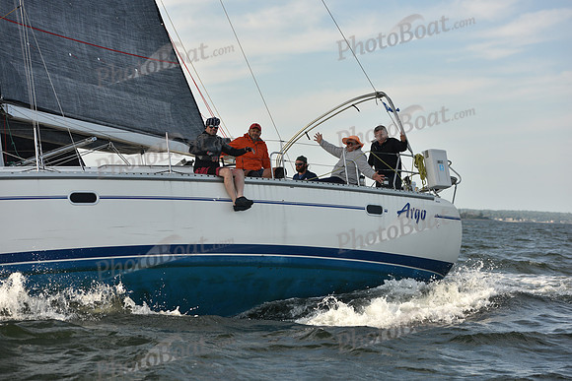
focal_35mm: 92
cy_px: 190
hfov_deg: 22.1
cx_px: 286
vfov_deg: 14.9
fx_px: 1462
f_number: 4.5
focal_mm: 92
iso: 250
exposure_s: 1/1600
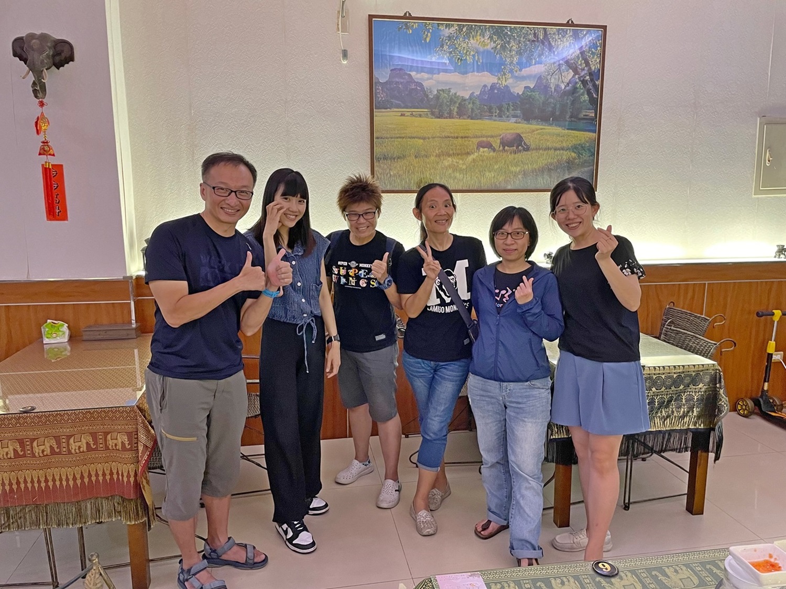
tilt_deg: -9.6
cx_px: 393
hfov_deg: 67.3
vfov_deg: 53.1
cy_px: 294
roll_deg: +0.1
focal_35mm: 26
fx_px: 590
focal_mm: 4.2
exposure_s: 1/60
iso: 400
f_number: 1.6
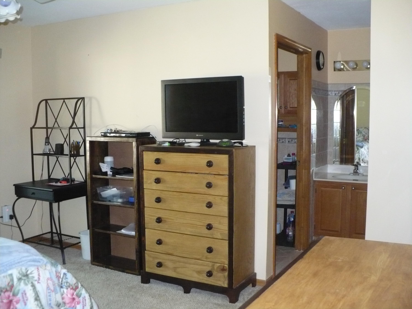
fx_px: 440
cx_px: 206
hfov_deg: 50.1
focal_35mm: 37
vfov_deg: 38.7
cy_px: 154
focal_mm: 6.1
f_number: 2.8
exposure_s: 1/30
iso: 400
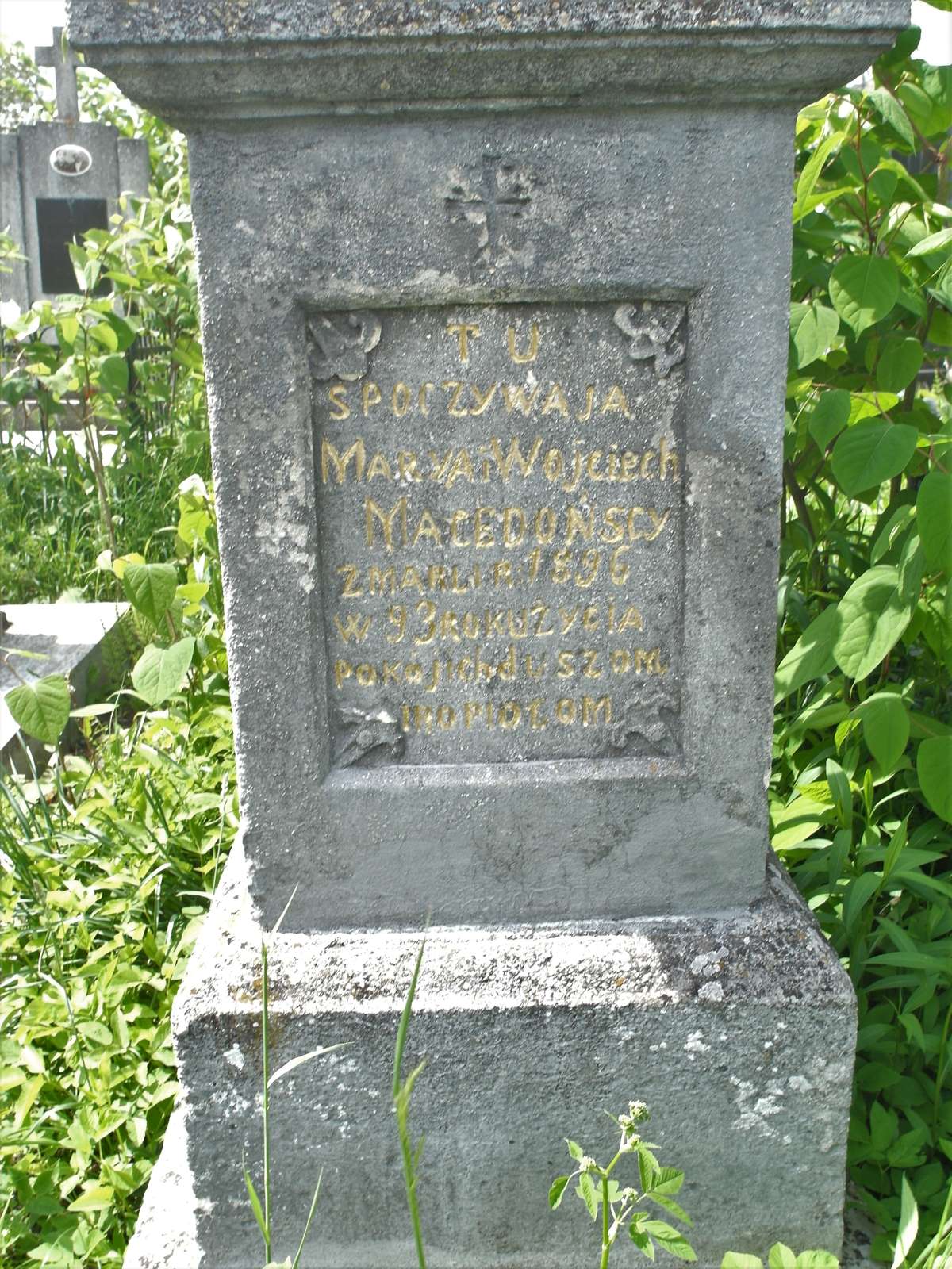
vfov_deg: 54.0
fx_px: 1247
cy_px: 634
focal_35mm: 34
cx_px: 476
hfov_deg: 41.8
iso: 80
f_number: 3.5
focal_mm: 7.3
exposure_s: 1/60
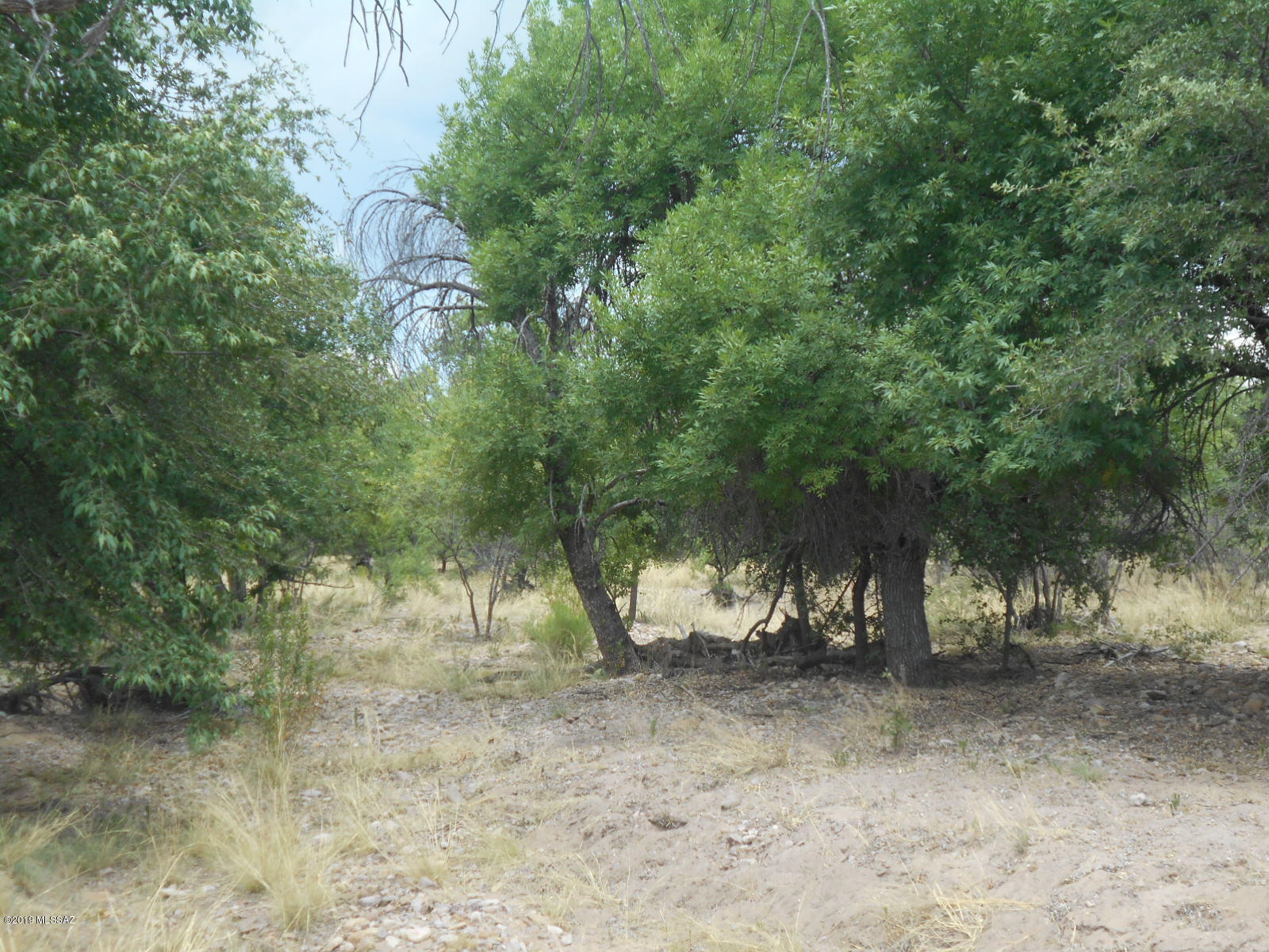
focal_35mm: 56
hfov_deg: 34.3
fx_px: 2053
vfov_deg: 26.1
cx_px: 634
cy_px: 476
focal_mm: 10
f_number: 4.9
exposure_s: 1/160
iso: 80
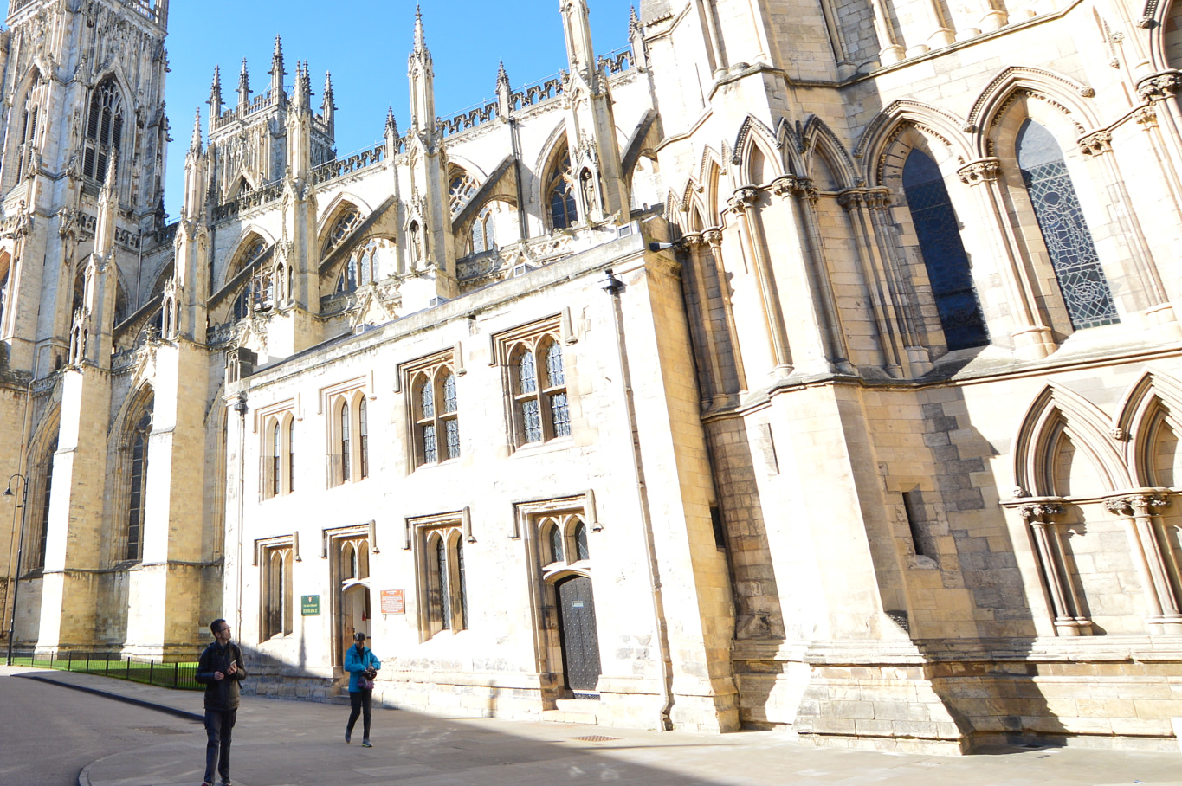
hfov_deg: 63.9
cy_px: 280
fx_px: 886
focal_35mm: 27
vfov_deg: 47.3
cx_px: 314
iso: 200
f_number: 9
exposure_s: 1/100
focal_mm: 12
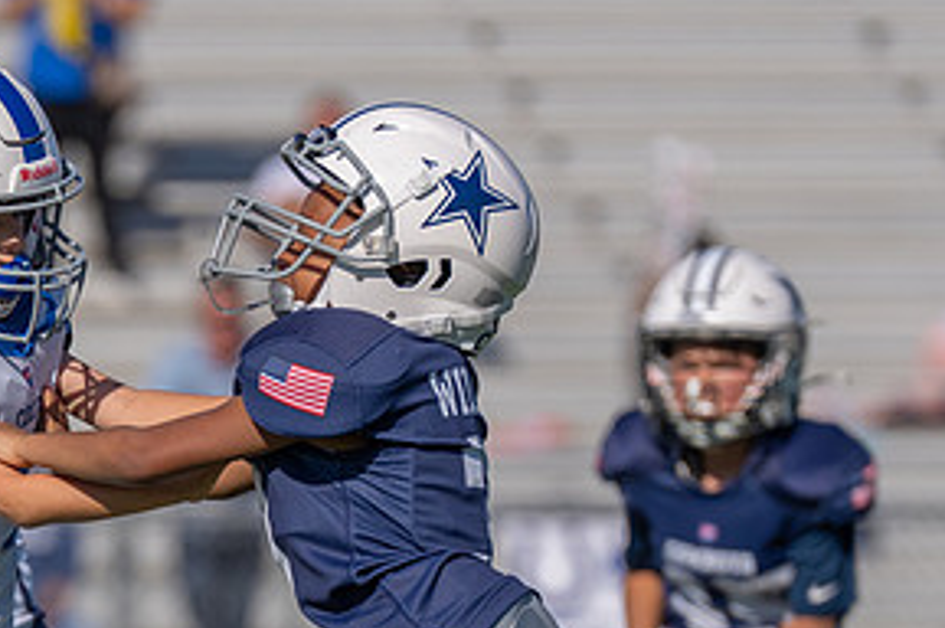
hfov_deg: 3.0
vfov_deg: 2.0
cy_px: 931
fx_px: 18144
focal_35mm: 692
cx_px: 145
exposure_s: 1/4000
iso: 160
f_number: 3.2
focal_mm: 200
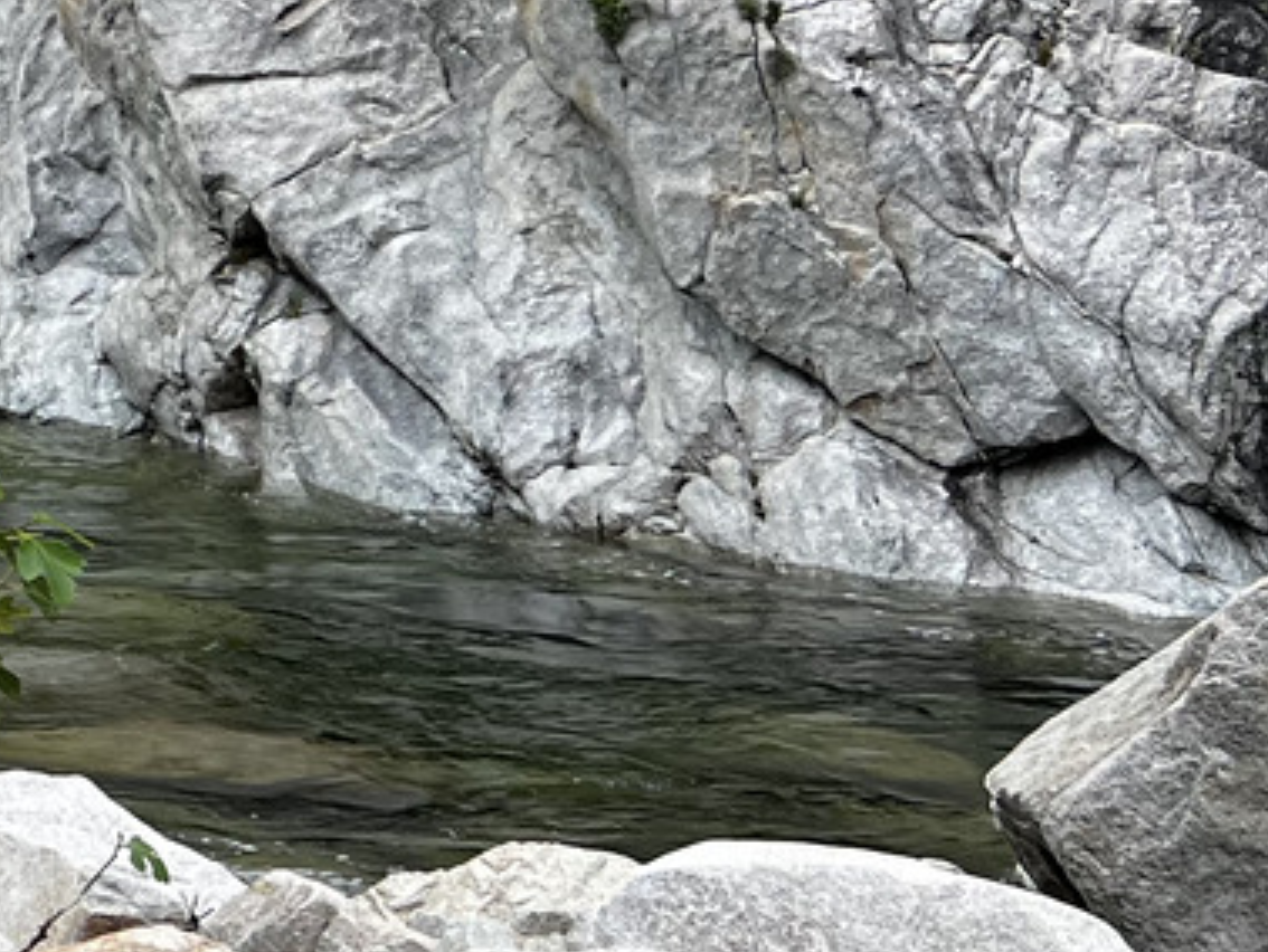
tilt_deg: +3.4
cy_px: -389
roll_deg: +1.3
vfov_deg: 12.9
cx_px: -1094
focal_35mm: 110
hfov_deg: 15.2
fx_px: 4032
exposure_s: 1/709
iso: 50
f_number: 1.5
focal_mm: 5.7
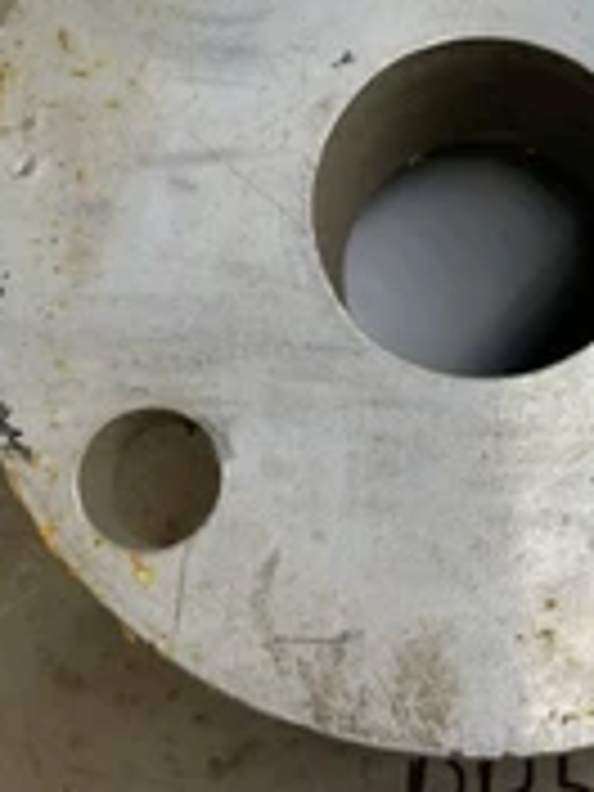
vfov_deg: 32.3
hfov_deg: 24.3
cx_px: 500
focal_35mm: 59
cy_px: 238
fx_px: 1350
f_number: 1.8
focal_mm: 4.25
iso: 32
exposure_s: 1/121
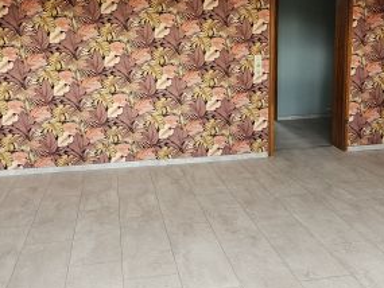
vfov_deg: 47.6
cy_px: 67
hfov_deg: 62.9
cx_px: 154
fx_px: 311
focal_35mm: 28
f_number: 2.2
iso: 200
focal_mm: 2.2
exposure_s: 1/50
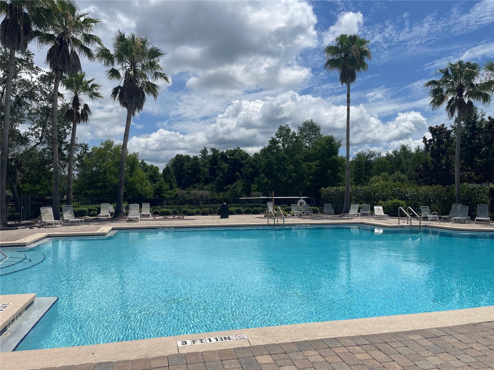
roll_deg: -0.6
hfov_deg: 69.4
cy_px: 185
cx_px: 247
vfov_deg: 54.9
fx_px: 357
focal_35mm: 25
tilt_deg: +1.6
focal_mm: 5.1
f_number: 1.6
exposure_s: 1/9174
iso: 32
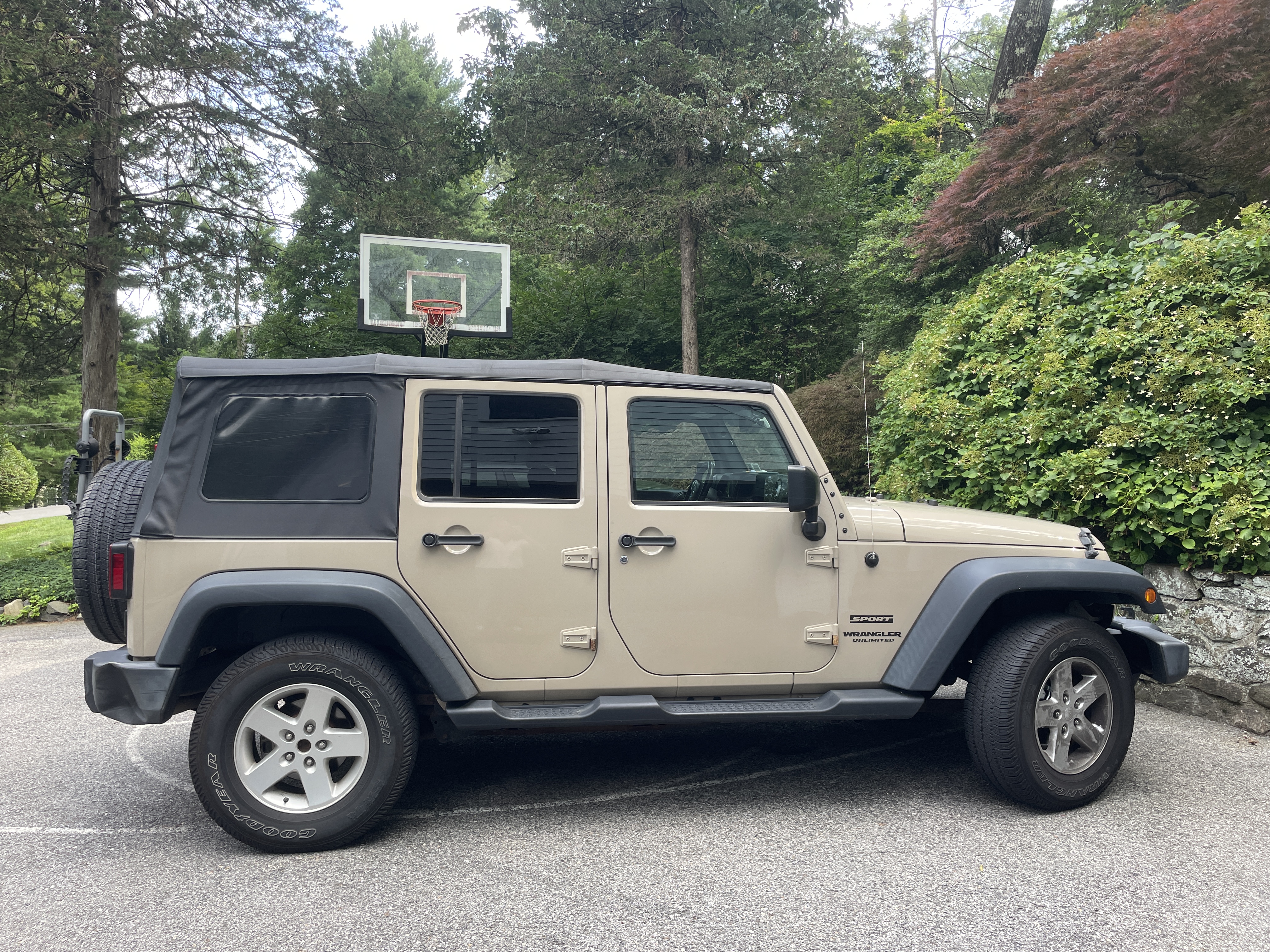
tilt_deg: -1.2
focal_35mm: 26
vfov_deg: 53.1
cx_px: 635
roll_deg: -1.2
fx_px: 954
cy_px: 476
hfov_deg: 67.3
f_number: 1.6
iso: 32
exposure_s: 1/198
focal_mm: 4.2
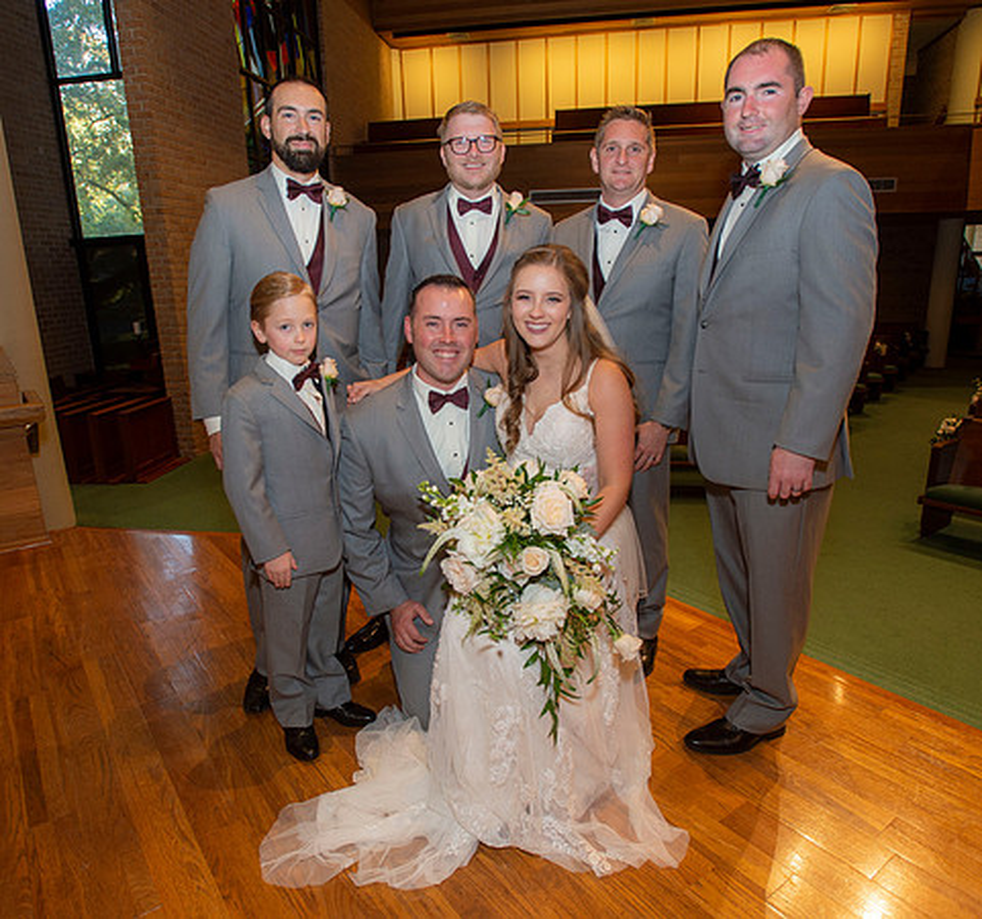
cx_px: 481
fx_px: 694
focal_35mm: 22
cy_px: 477
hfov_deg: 70.5
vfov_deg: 67.0
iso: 800
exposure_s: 1/160
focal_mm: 17
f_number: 3.5
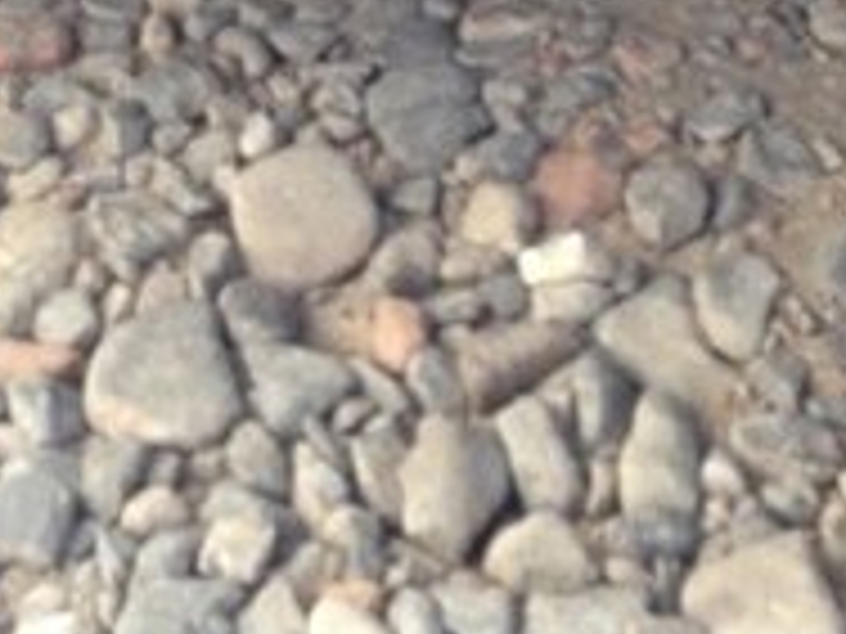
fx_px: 2835
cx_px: 486
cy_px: -434
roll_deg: +6.4
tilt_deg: -23.6
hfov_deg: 17.0
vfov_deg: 11.9
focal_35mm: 116
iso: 64
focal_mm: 4.12
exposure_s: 1/120
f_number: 2.4
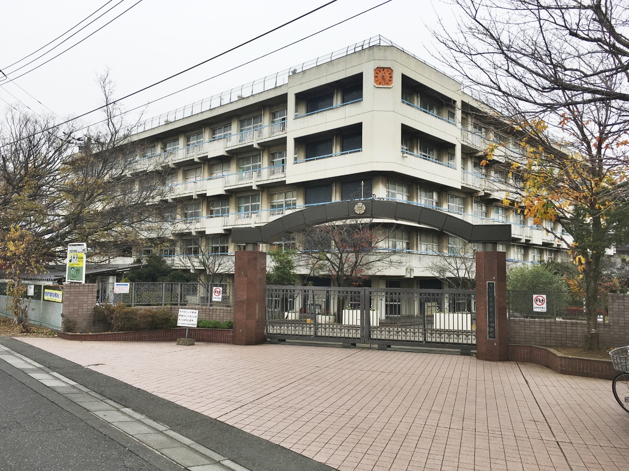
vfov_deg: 48.2
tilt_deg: +4.0
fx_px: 527
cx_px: 314
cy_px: 236
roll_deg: -0.2
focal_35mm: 29
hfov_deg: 61.7
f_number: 2.2
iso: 25
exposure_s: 1/938
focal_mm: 4.15
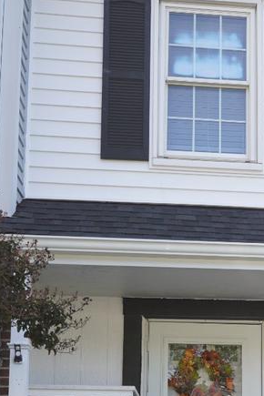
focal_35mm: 73
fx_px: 799
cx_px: 266
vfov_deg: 26.7
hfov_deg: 18.3
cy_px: 374
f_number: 4
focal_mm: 19.5
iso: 100
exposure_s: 1/160
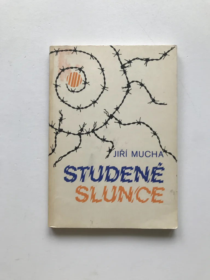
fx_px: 226
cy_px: 140
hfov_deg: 49.7
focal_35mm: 28
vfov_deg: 63.4
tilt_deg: -88.0
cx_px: 105
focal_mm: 3.99
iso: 20
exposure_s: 1/222
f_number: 1.8
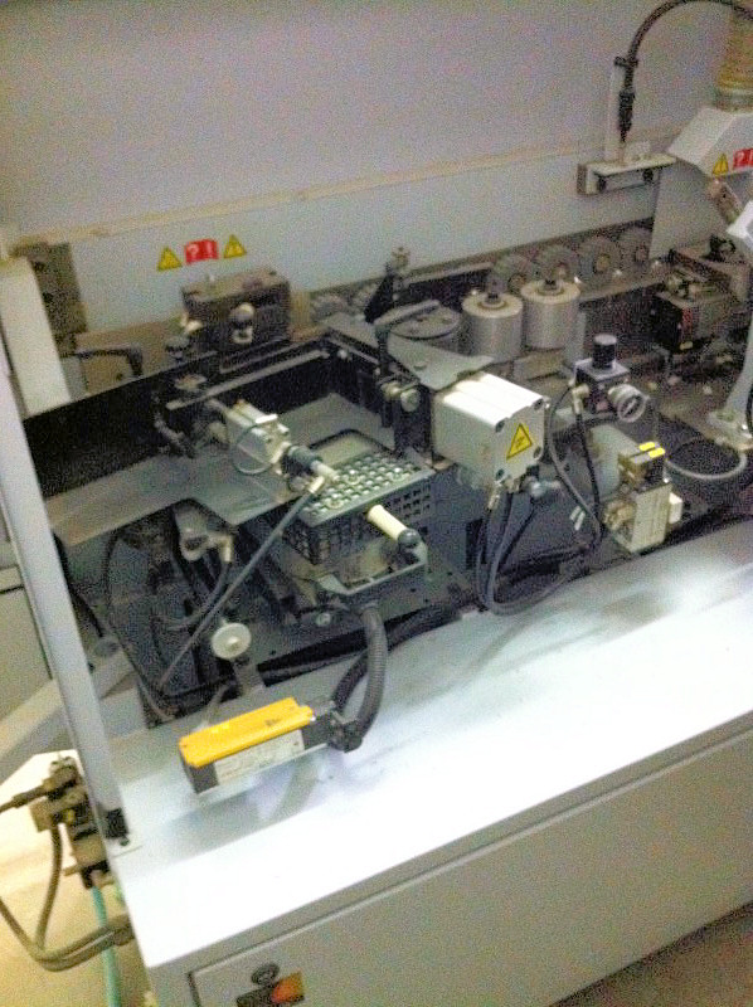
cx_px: 376
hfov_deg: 40.6
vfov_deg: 52.7
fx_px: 1017
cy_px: 504
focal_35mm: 35
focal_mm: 3.85
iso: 1000
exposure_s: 1/15
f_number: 2.8
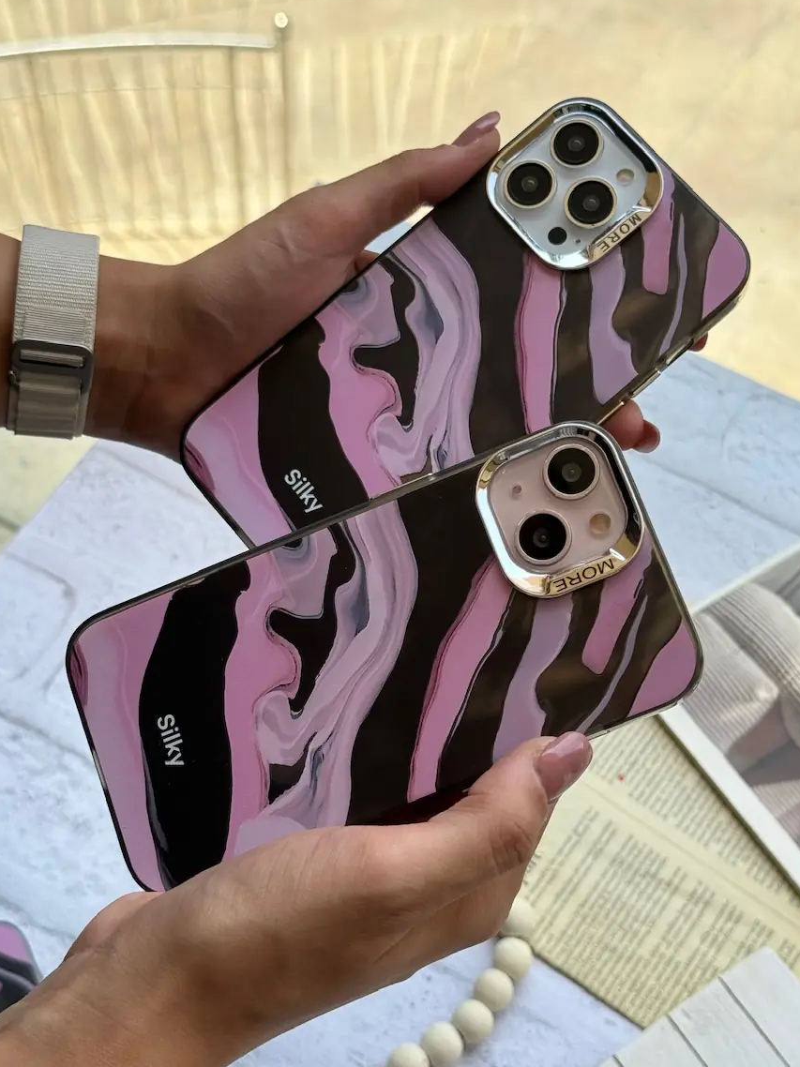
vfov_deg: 35.5
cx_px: 430
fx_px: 1665
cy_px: 527
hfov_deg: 27.0
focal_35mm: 54
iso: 64
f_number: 1.78
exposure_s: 1/495
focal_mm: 6.76
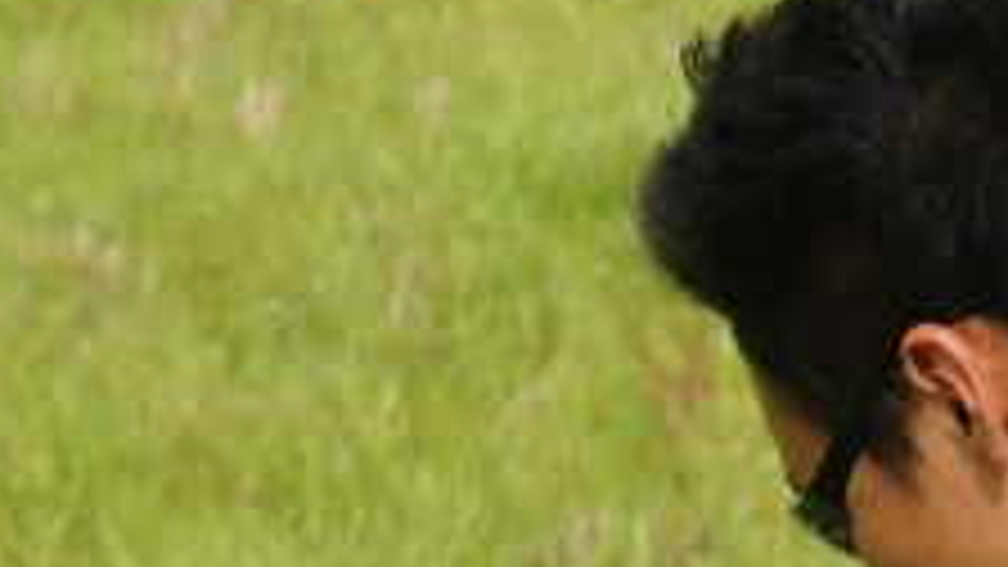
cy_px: 547
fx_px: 14406
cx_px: 1089
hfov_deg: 4.0
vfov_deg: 2.3
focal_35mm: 539
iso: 200
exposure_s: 1/800
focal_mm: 55
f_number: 5.6
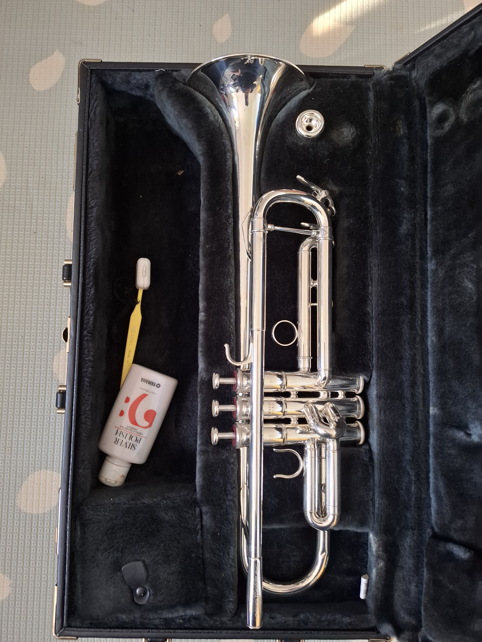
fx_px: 427
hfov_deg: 58.9
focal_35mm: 23
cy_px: 321
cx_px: 241
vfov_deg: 73.9
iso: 320
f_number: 1.8
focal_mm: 5.54
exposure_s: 1/33
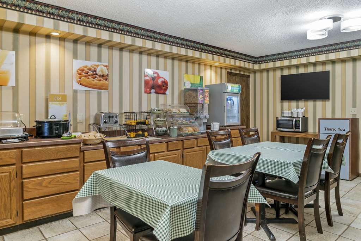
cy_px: 120
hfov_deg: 73.7
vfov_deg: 53.2
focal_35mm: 24
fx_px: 241
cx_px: 180
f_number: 10
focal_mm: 24
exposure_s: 1/2
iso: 400
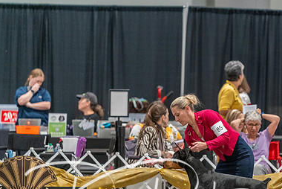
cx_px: 207
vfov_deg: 4.5
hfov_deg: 6.7
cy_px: 133
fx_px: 2391
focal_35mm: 305
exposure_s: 1/250
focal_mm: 200
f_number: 2.8
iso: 6400
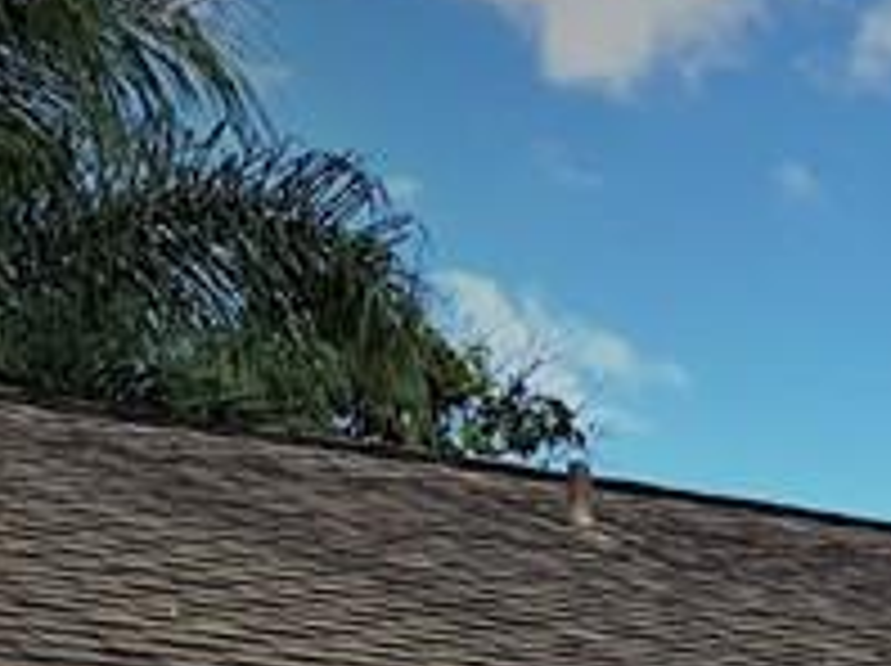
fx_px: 3856
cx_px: 1395
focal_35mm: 150
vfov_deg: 8.9
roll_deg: +0.8
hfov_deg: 12.4
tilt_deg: -4.2
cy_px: 1588
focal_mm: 3.99
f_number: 1.8
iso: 20
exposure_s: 1/738
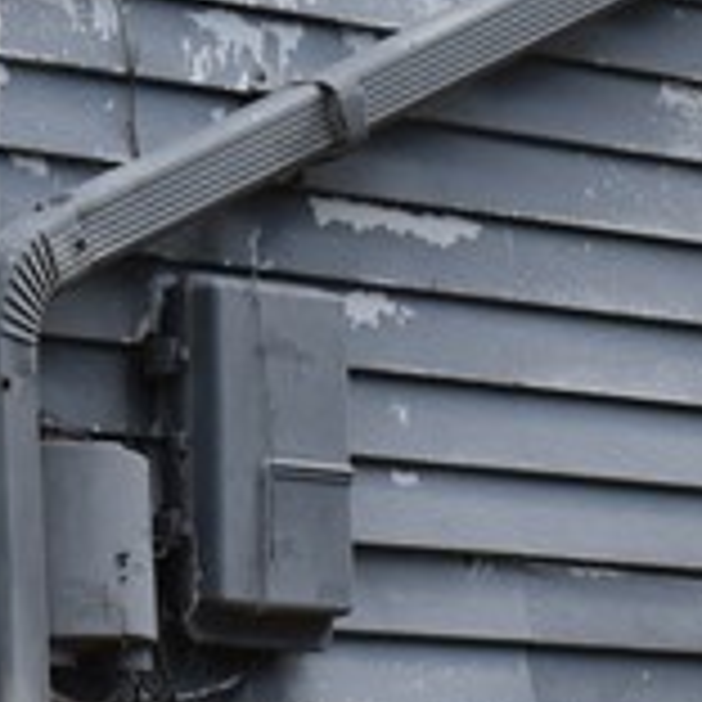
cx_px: 724
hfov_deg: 5.5
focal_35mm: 320
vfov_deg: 5.3
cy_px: -878
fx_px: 7342
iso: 200
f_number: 10
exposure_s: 1/400
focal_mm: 36
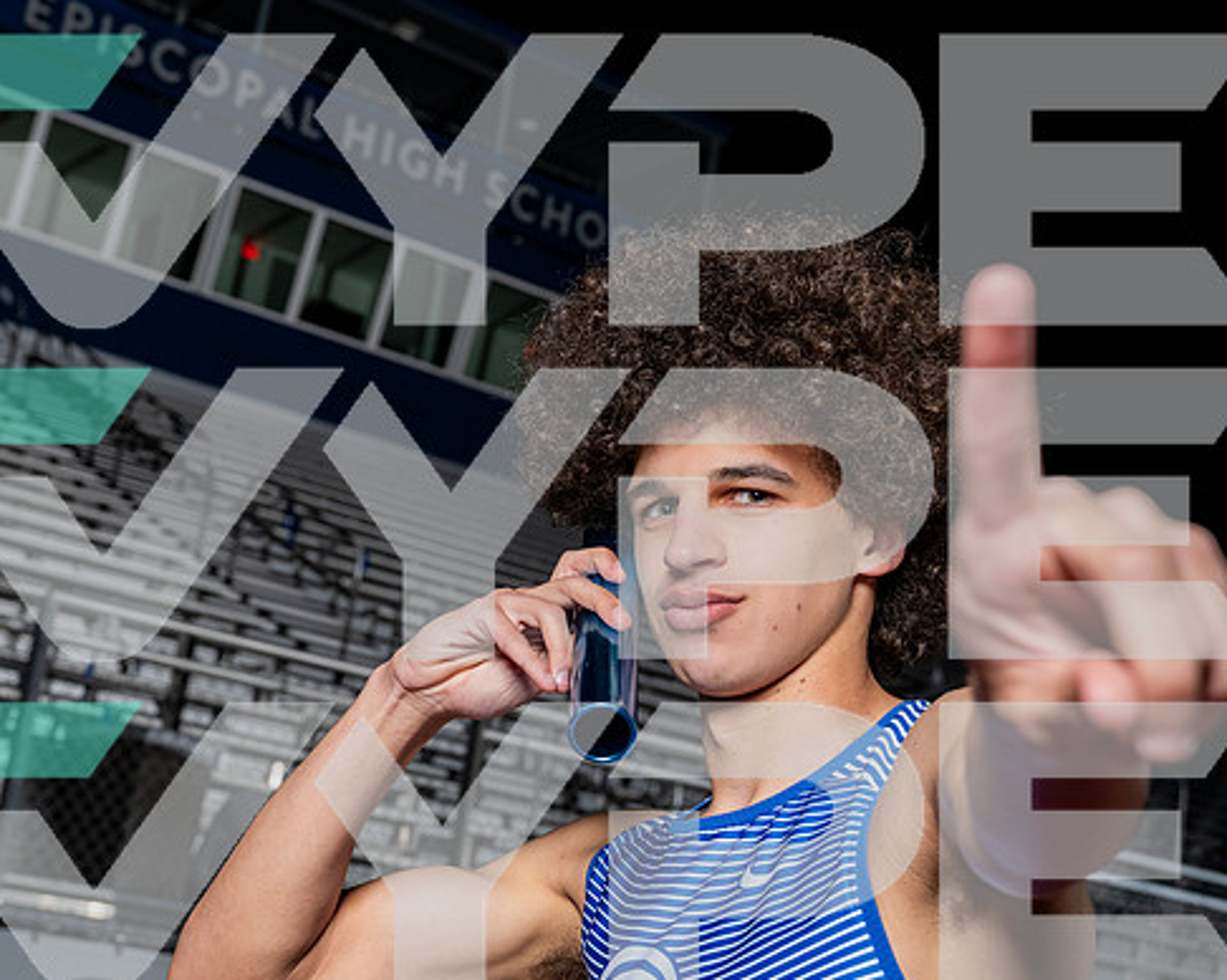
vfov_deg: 26.6
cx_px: 434
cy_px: 510
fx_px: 2068
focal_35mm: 57
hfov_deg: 32.8
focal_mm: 43
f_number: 5.6
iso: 1250
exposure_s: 1/250
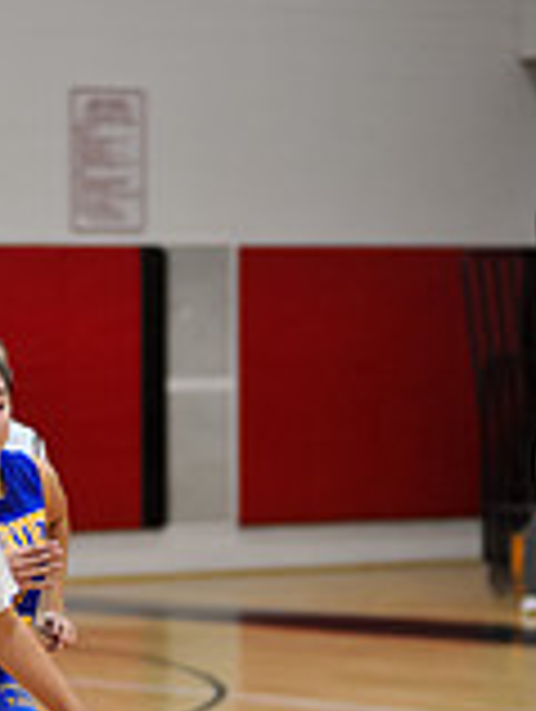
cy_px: 770
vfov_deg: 8.5
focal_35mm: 232
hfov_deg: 6.4
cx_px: -88
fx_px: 4777
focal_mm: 85
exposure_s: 1/500
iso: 1000
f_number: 2
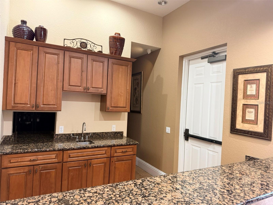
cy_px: 102
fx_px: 189
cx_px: 136
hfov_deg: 71.6
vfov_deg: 56.8
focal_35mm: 24
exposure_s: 1/60
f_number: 1.78
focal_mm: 6.76
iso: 250
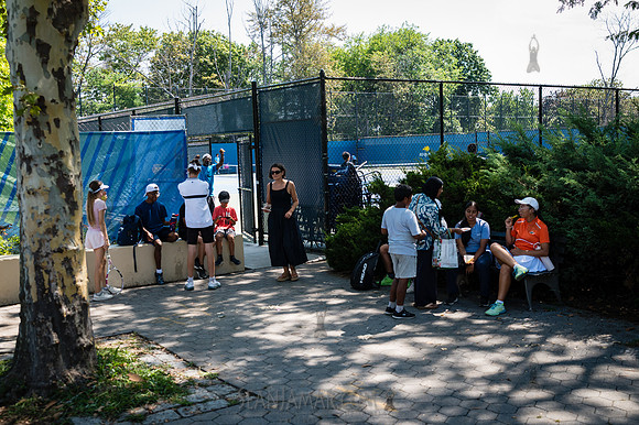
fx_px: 709
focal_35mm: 40
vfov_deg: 33.3
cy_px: 236
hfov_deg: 48.5
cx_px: 333
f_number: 4
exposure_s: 1/1000
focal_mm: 35
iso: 500
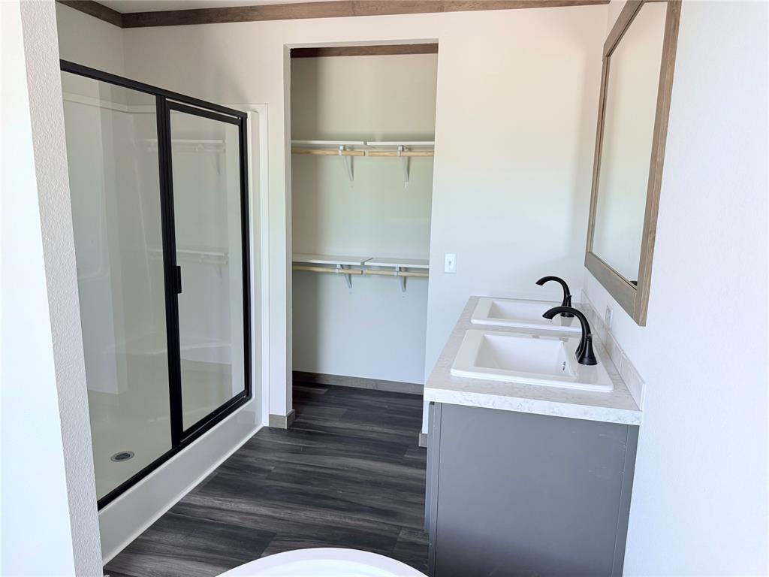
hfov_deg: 71.6
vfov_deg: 56.8
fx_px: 533
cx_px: 384
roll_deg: -1.2
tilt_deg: -9.6
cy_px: 288
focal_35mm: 24
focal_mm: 6.76
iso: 160
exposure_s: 1/121
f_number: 1.78
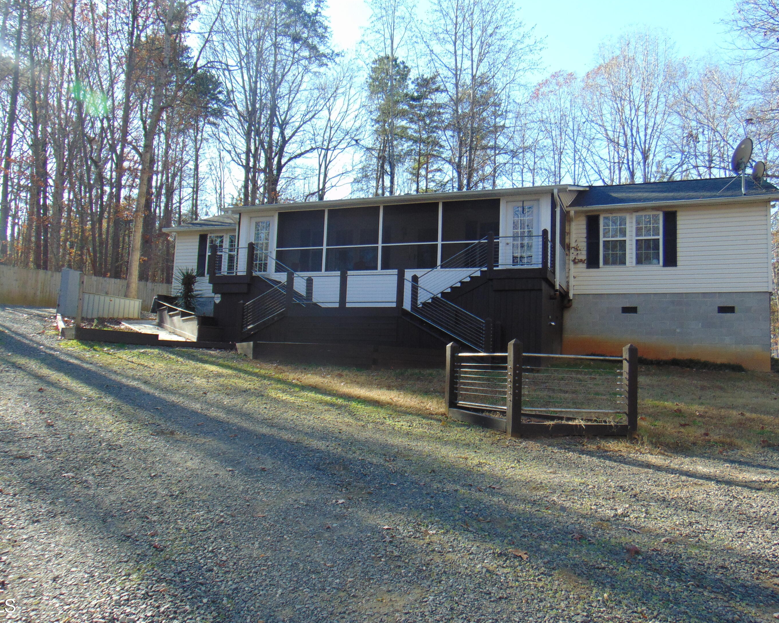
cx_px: 398
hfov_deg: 64.1
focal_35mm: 27
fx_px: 623
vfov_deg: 53.2
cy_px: 313
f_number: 3
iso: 80
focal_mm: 4.5
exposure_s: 1/250
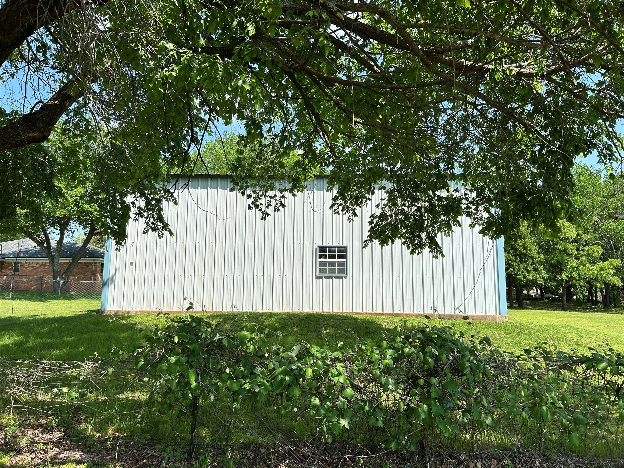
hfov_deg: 67.3
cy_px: 234
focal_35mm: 26
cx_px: 312
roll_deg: -2.1
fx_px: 469
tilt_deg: +7.9
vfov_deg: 53.1
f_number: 1.5
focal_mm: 5.7
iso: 50
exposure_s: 1/3165
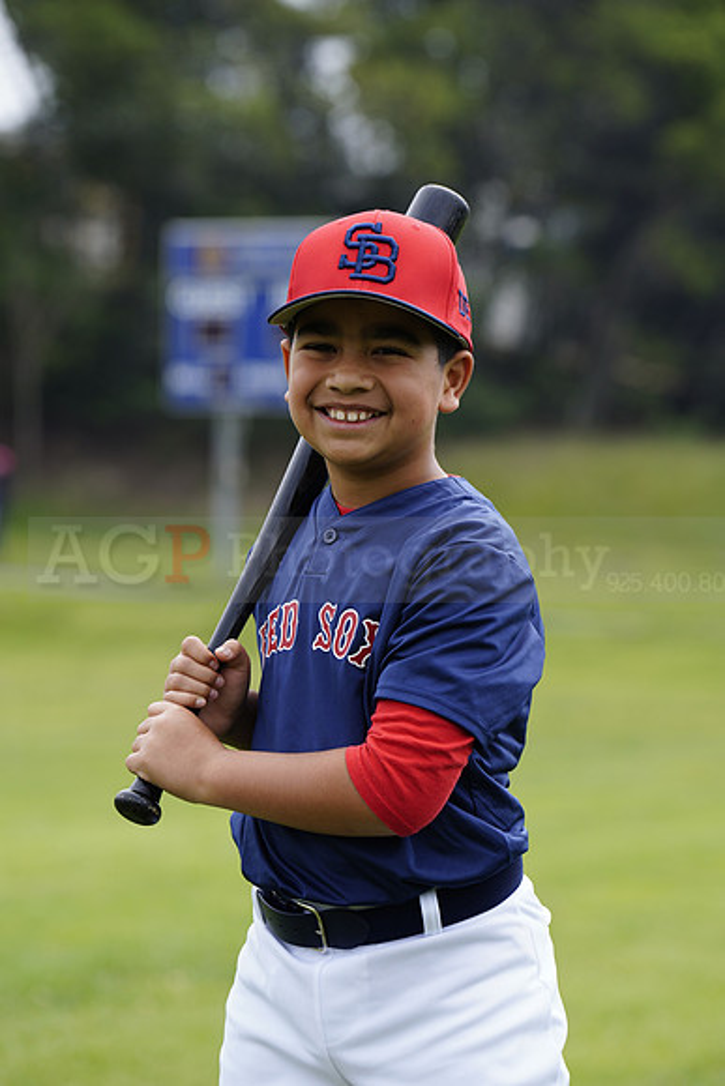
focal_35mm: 176
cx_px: 362
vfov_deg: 11.7
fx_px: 5313
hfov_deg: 7.8
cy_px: 543
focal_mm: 176
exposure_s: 1/250
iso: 100
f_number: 5.6
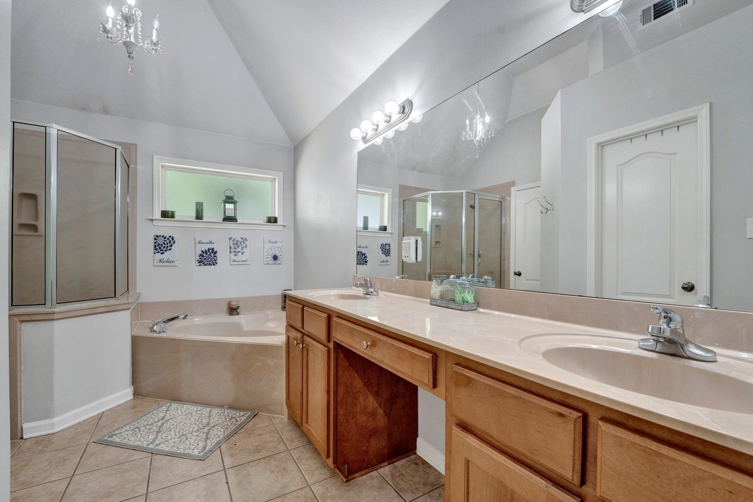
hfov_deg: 99.3
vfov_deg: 76.2
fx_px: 320
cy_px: 251
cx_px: 376
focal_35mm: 15
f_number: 8
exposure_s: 1/40
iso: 1000
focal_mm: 15.3
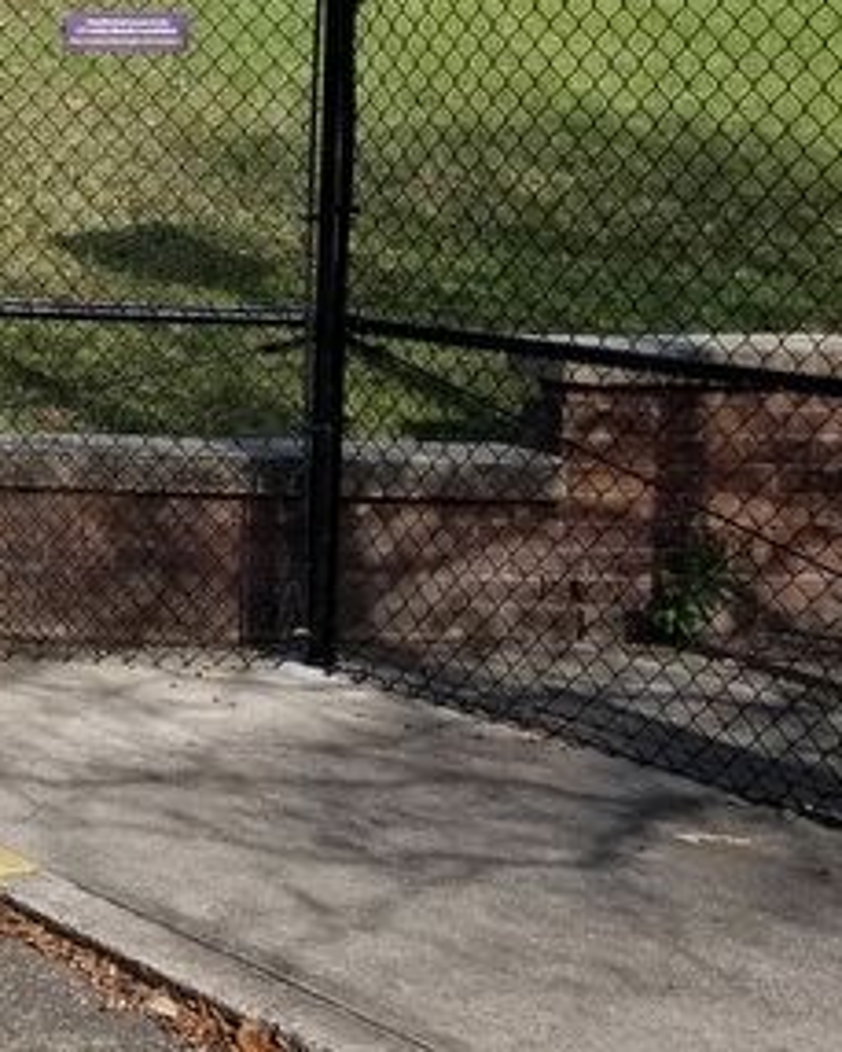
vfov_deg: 26.1
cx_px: -625
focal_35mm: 71
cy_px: 158
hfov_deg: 17.8
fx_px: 2210
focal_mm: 4.25
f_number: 1.7
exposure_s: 1/1932
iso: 50
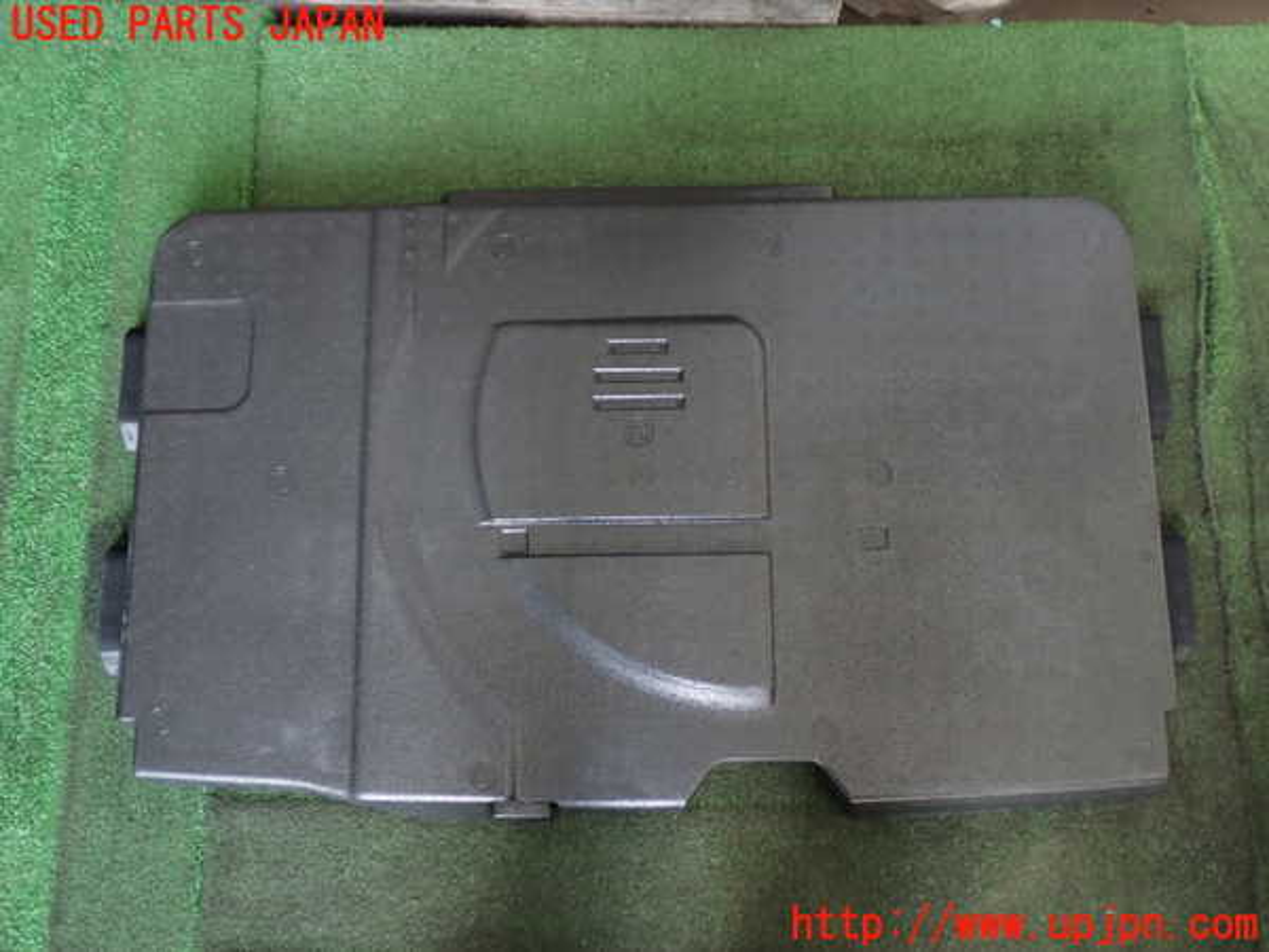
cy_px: 476
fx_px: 1320
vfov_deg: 39.7
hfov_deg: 51.4
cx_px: 634
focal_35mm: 36
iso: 200
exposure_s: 1/40
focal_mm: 6.37
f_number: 2.5
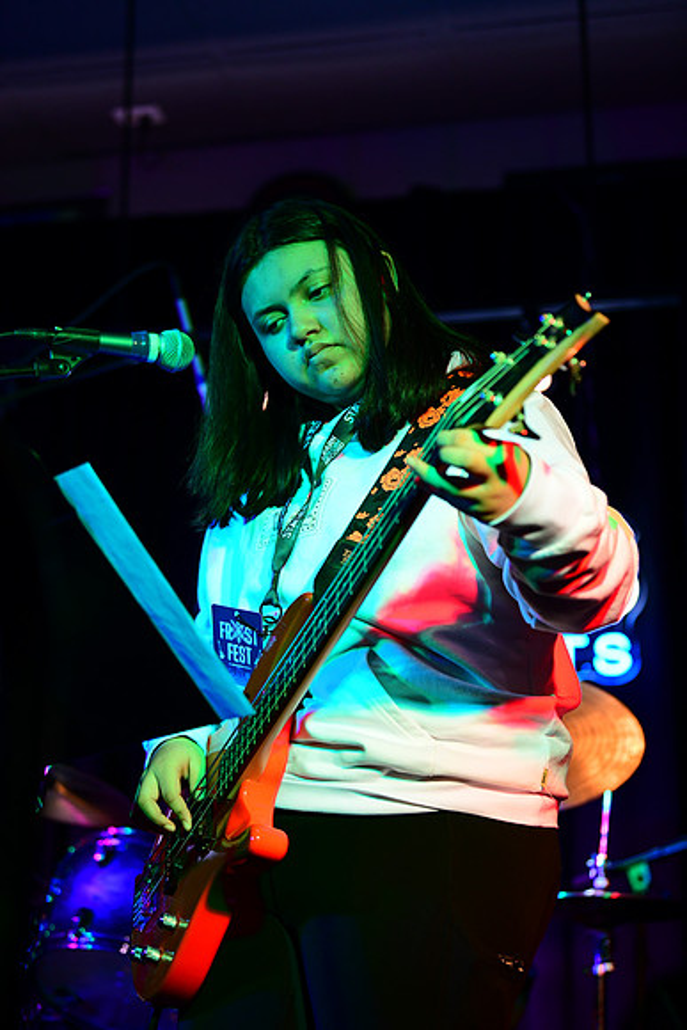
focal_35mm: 70
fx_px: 2002
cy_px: 515
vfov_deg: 28.8
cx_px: 344
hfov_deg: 19.5
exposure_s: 1/320
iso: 1600
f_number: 2.8
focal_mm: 70
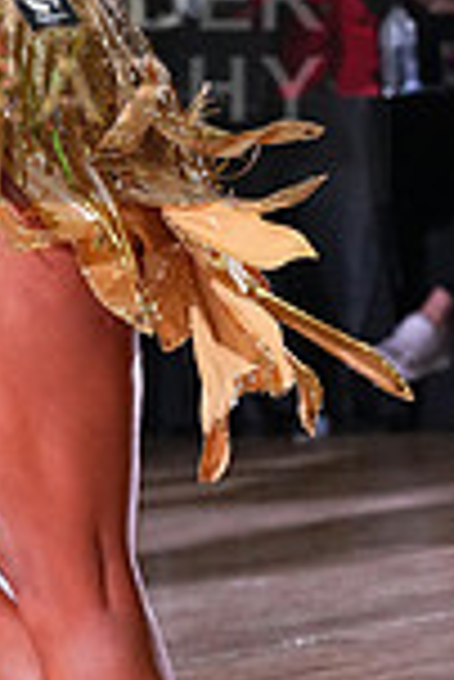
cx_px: -227
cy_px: 54
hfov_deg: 3.6
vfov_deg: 5.4
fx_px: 7190
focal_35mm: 381
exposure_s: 1/400
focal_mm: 99
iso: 8000
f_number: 5.6
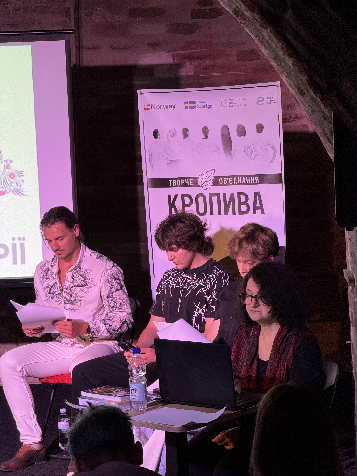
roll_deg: +3.0
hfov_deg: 12.3
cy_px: 238
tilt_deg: -5.3
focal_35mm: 120
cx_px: 178
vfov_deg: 16.4
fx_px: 1650
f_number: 2.8
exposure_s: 1/60
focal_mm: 15.66
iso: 320
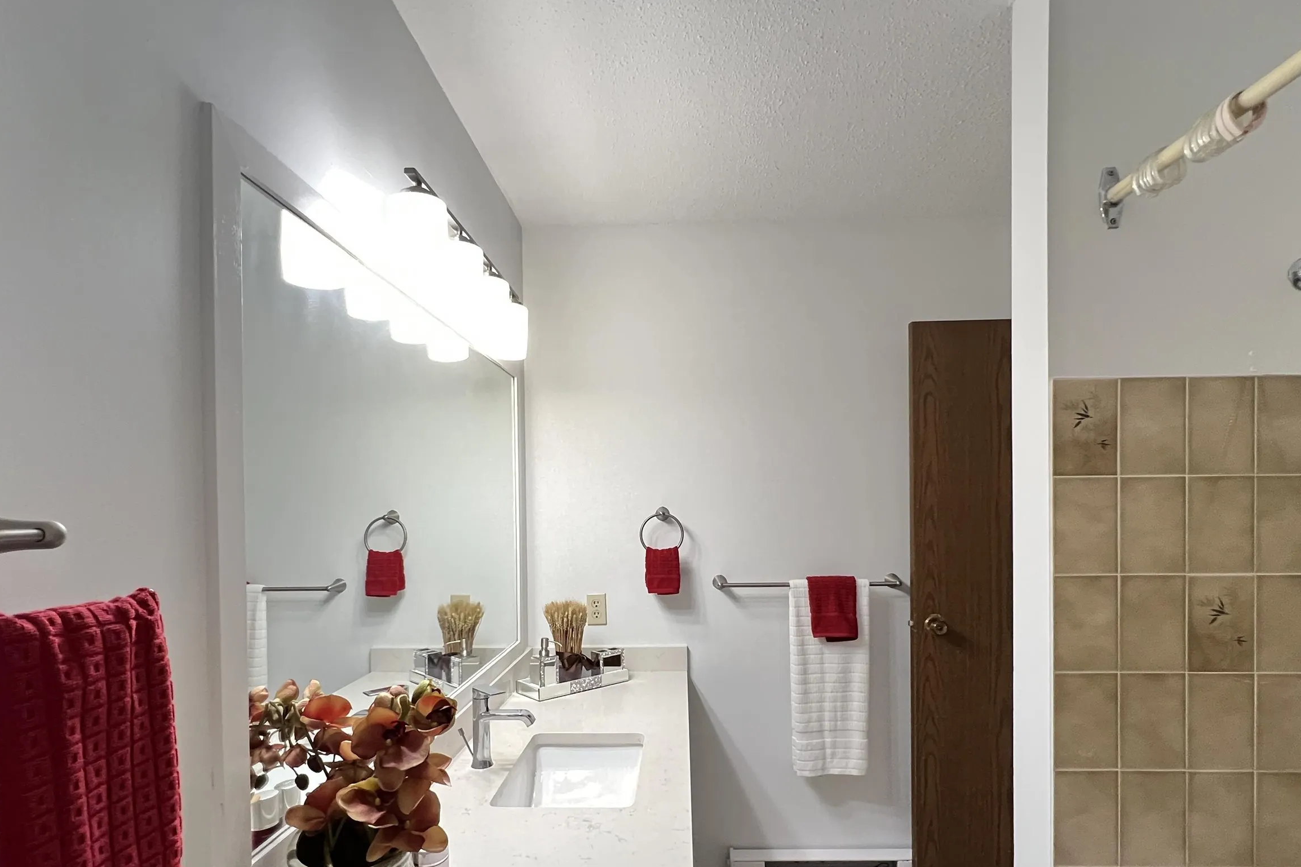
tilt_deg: -0.9
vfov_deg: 66.7
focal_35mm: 18
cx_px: 661
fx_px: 650
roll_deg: +0.4
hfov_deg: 90.0
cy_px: 520
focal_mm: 1.57
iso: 500
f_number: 1.8
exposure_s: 1/60
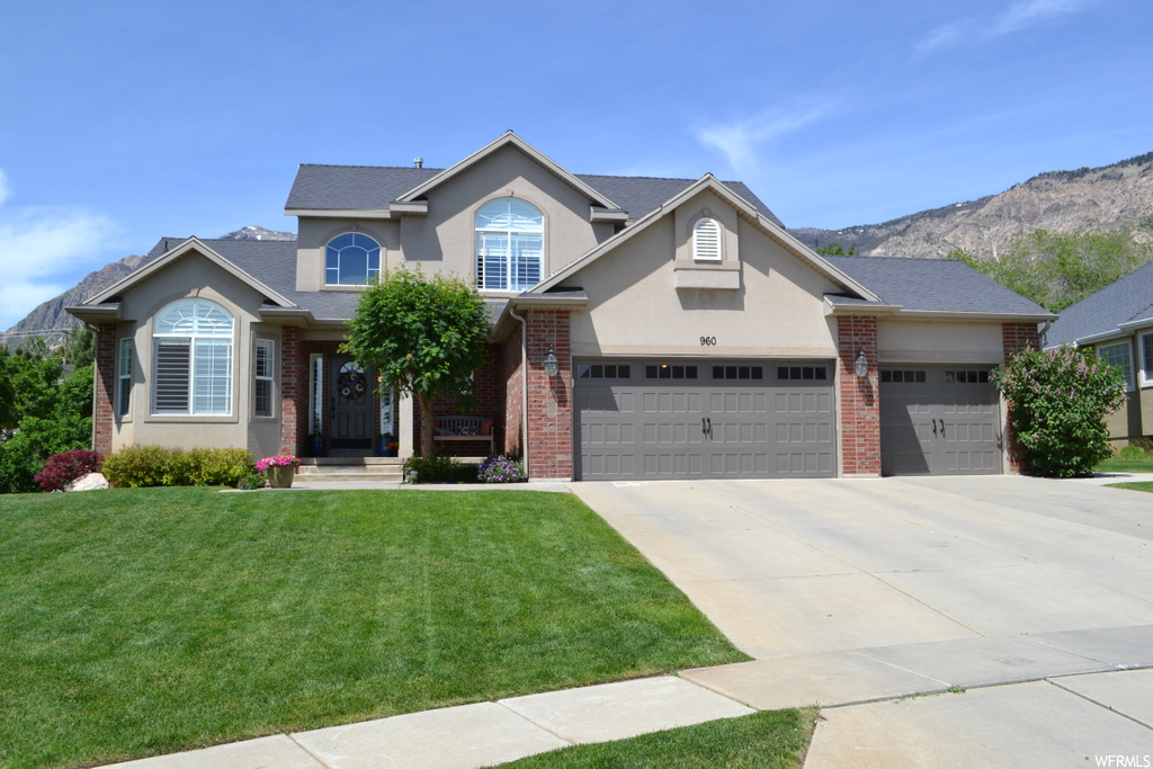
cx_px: 576
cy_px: 384
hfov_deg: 61.9
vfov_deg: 43.6
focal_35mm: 30
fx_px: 961
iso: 100
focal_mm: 20
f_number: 8
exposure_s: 1/250
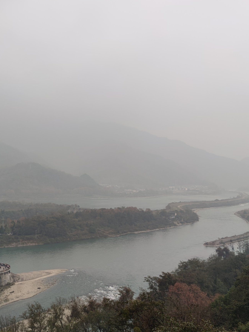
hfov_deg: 37.4
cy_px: 186
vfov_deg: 48.9
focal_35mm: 38
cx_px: 89
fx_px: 364
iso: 50
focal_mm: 6.72
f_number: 1.69
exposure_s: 1/189
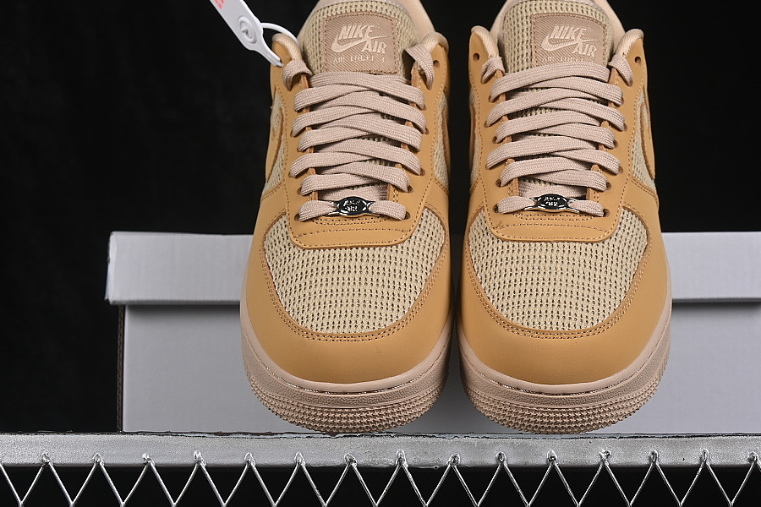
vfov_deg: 15.2
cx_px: 452
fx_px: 1902
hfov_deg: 22.6
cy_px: 244
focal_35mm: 90
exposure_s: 1/80
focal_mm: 50
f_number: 8
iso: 160
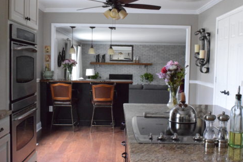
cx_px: 117
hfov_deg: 45.9
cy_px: 84
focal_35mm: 43
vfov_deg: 31.5
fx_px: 287
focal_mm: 27
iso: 12800
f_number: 22
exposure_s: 1/25
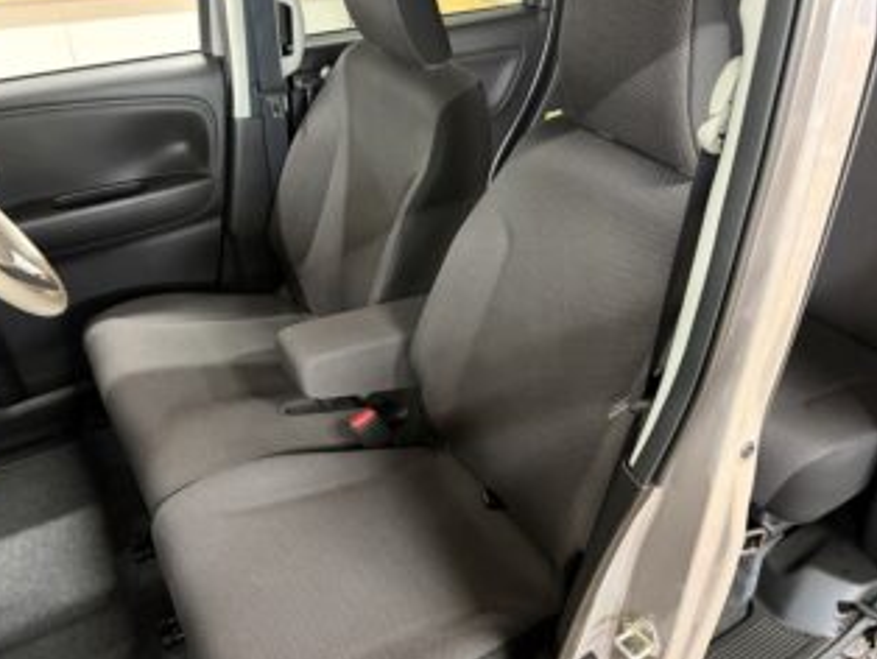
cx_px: 450
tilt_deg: -33.5
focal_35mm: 29
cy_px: 334
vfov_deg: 48.3
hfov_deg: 61.6
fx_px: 735
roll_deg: -0.3
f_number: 1.6
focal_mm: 5.96
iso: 500
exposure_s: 1/25
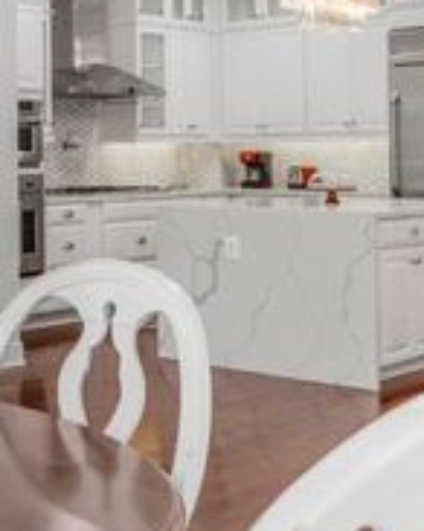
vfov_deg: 28.7
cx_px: -184
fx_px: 1021
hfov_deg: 20.5
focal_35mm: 65
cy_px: 132
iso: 100
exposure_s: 1/80
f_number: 3.2
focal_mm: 12
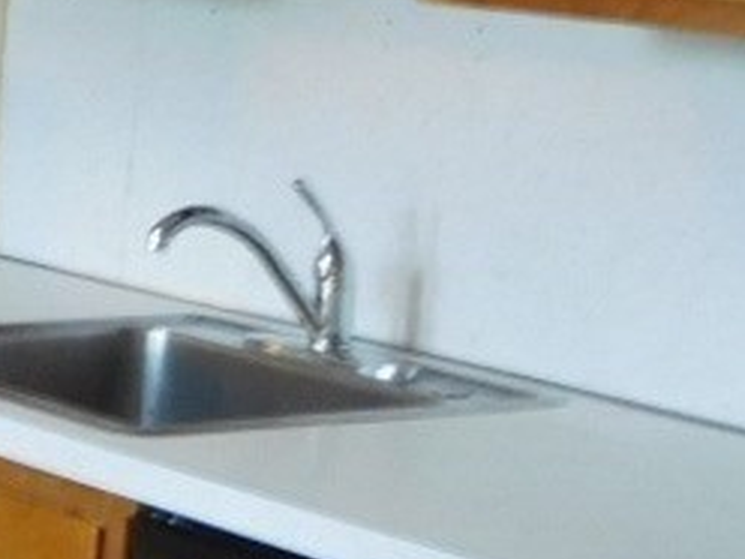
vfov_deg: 9.2
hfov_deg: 10.6
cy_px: 487
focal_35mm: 161
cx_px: -1000
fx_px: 3465
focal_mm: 4.5
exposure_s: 1/30
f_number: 3.4
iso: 140
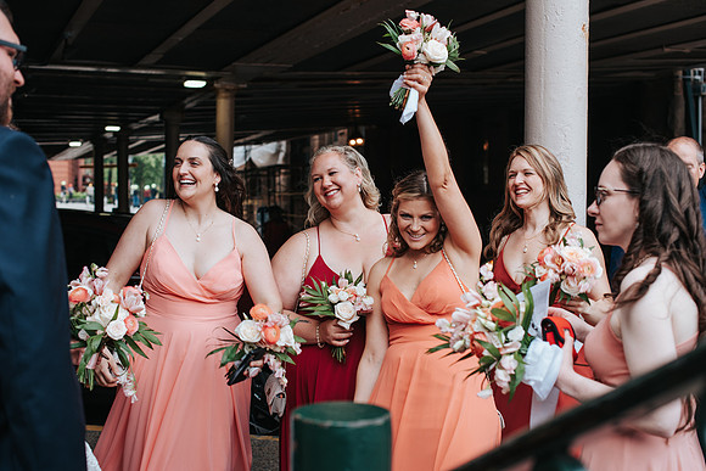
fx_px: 981
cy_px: 236
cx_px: 353
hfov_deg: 39.6
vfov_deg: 27.0
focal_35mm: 50
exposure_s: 1/250
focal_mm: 50
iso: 200
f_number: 4
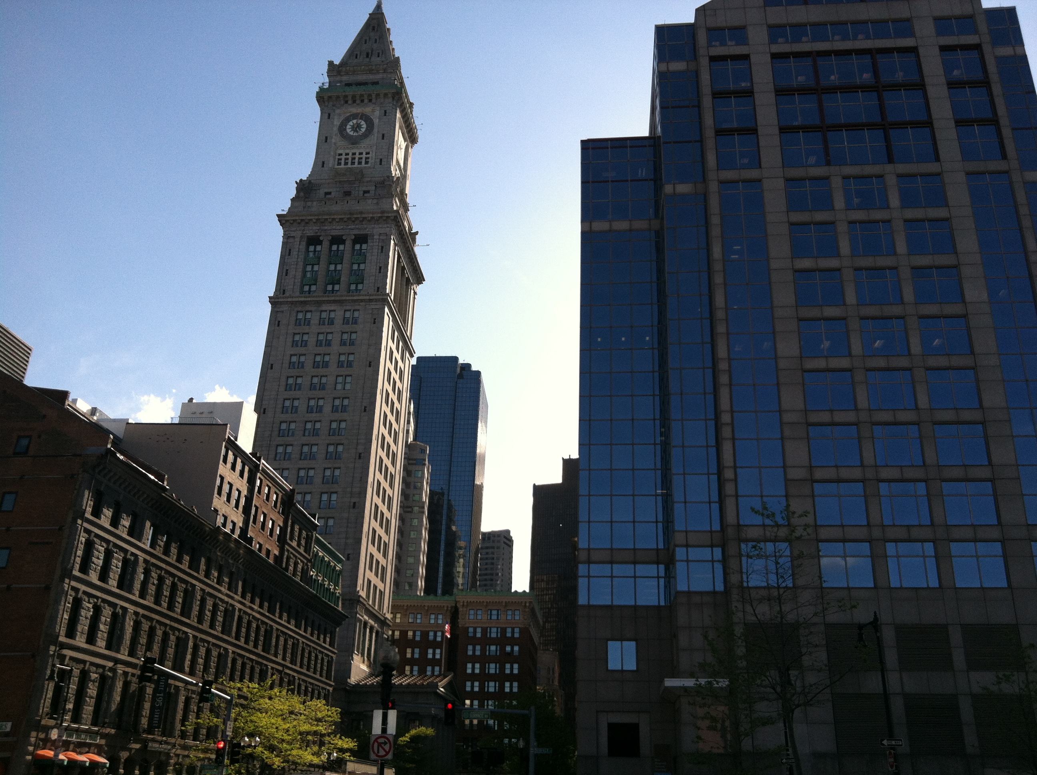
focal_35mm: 35
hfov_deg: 52.7
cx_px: 518
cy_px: 388
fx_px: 1047
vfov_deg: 40.6
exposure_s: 1/1034
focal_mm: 3.85
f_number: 2.8
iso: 80
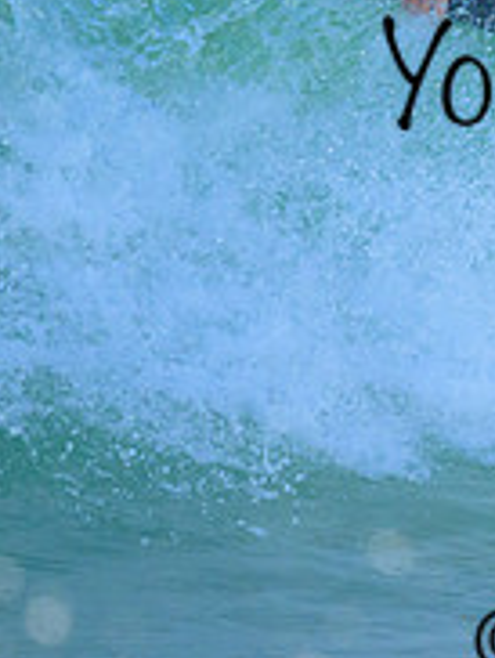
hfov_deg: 0.5
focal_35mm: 3233
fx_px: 61498
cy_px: -48
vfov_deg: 0.6
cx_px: 587
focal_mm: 800
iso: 1400
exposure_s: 1/2000
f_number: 6.3
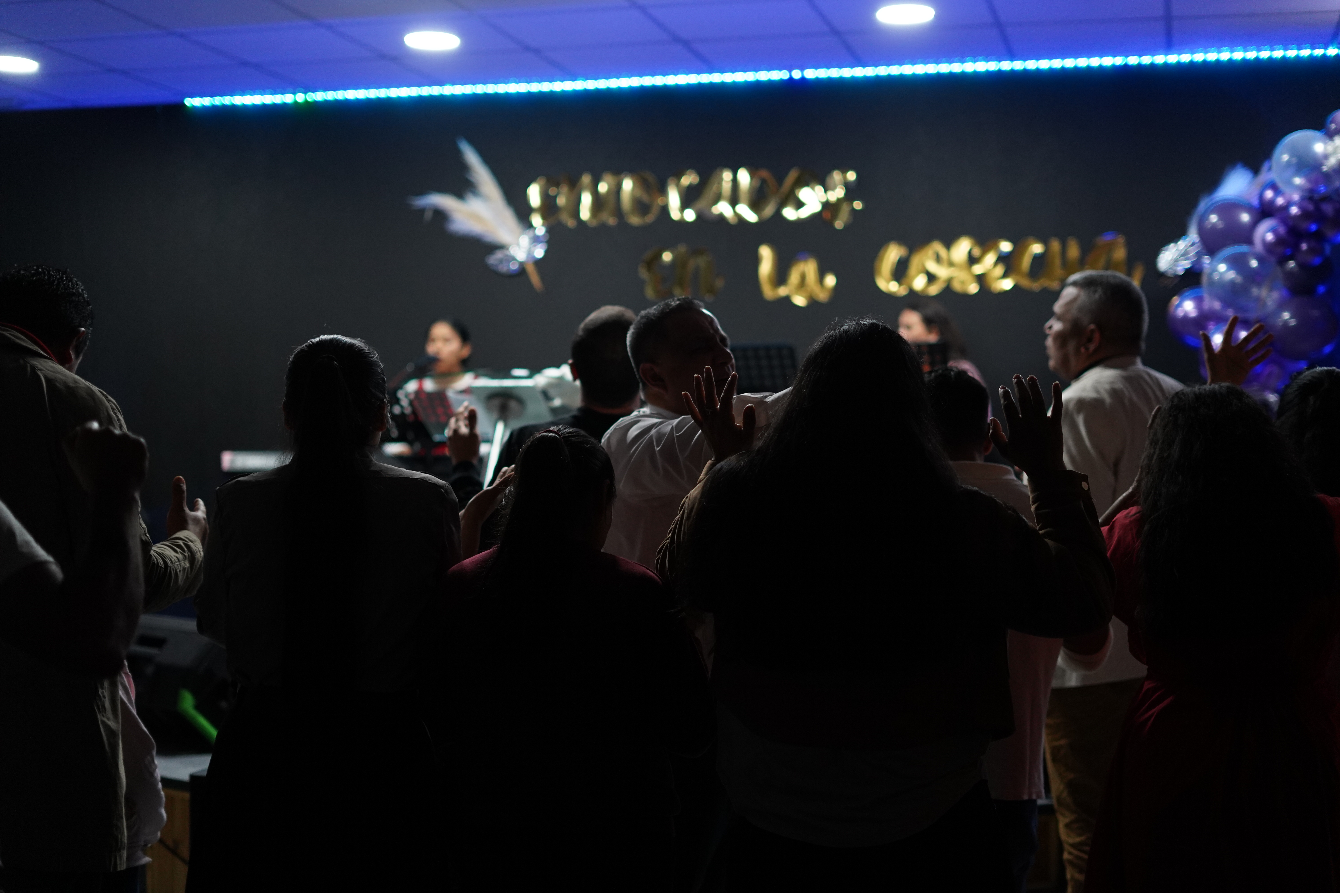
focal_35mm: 50
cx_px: 670
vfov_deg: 27.0
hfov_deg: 39.6
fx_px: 1861
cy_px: 446
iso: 2000
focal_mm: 50
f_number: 1.8
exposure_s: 1/250
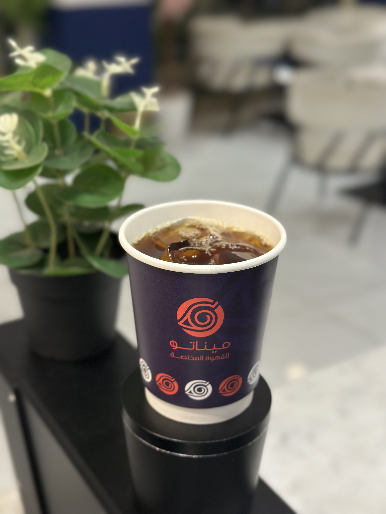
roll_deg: -1.4
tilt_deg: -25.2
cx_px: 193
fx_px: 714
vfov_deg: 39.7
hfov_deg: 30.3
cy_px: 257
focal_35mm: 48
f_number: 1.78
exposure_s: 1/60
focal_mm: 6.86
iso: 64
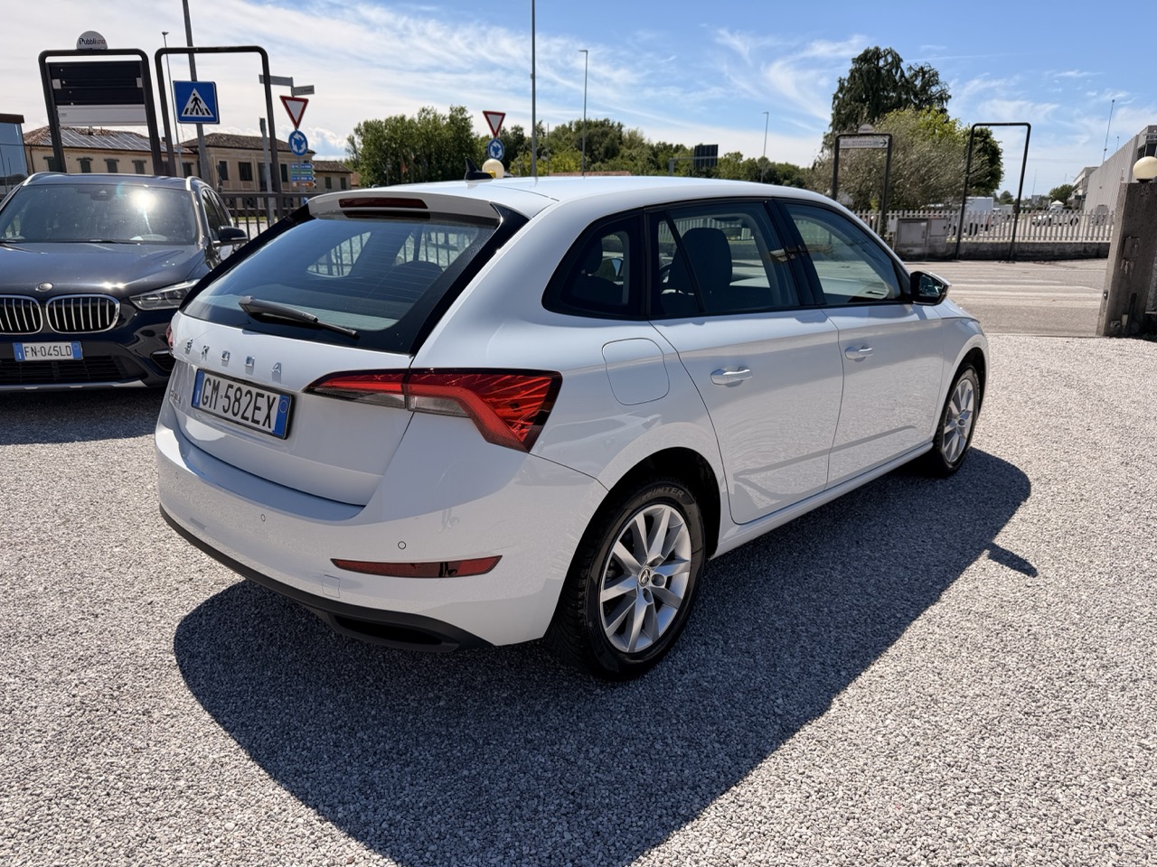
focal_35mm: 24
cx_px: 578
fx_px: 802
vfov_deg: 56.8
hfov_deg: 71.6
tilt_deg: -15.3
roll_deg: -0.3
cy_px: 434
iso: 80
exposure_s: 1/5714
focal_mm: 6.76
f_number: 1.78
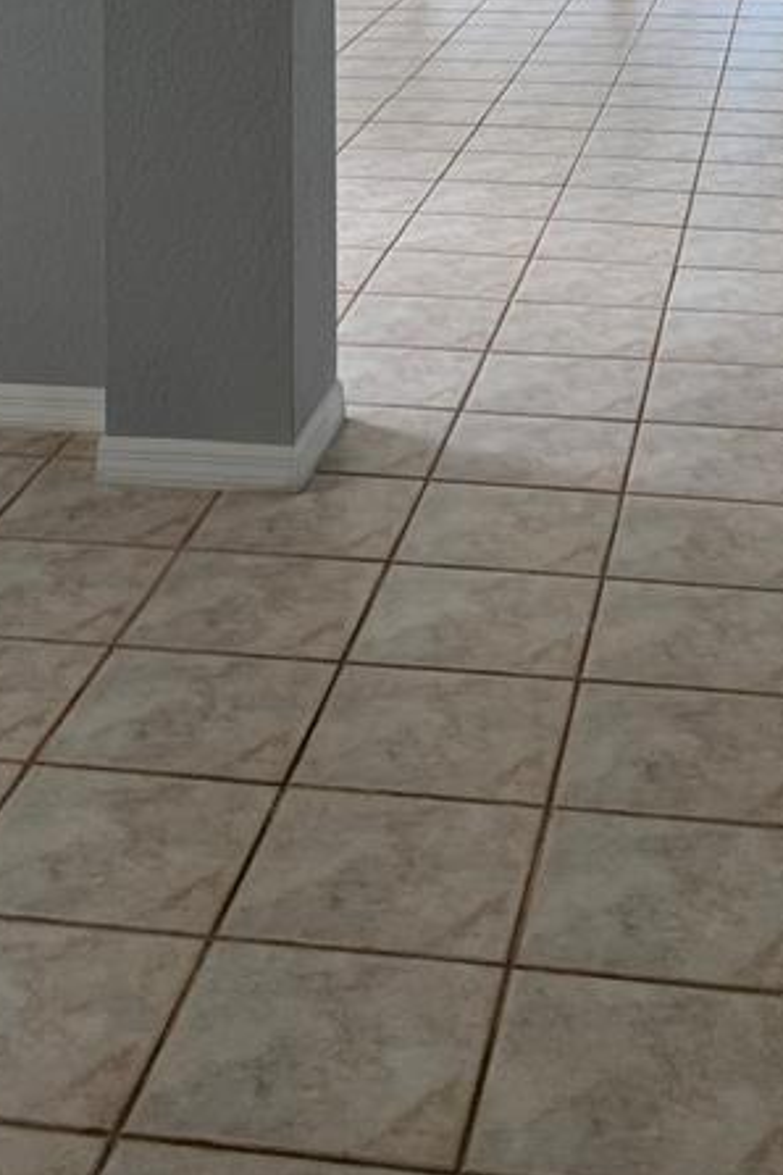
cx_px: 470
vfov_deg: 26.9
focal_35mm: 67
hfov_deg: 20.3
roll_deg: +1.3
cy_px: -202
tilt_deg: -2.3
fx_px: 2186
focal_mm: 6.76
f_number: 1.78
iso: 64
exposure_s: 1/230
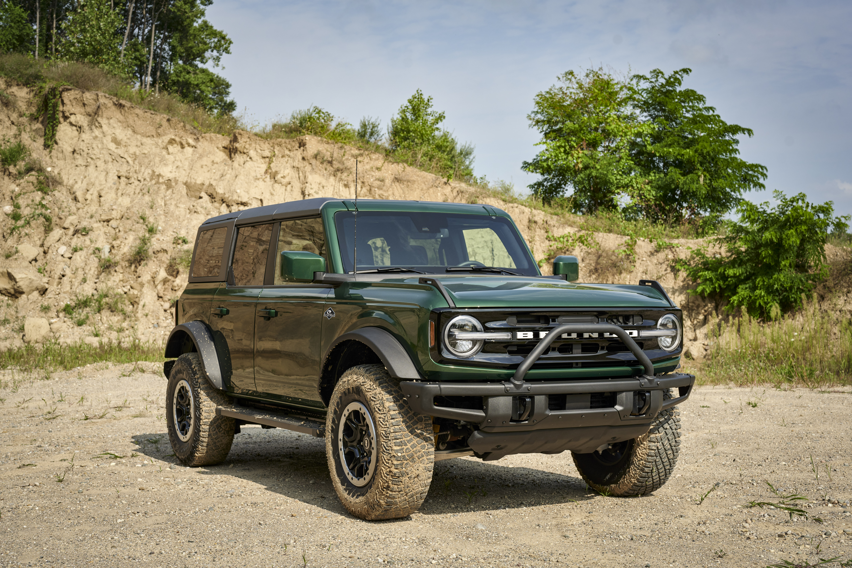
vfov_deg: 27.0
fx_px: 1183
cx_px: 426
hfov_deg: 39.6
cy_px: 284
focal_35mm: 50
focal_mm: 50
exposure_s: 1/640
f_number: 7.1
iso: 100
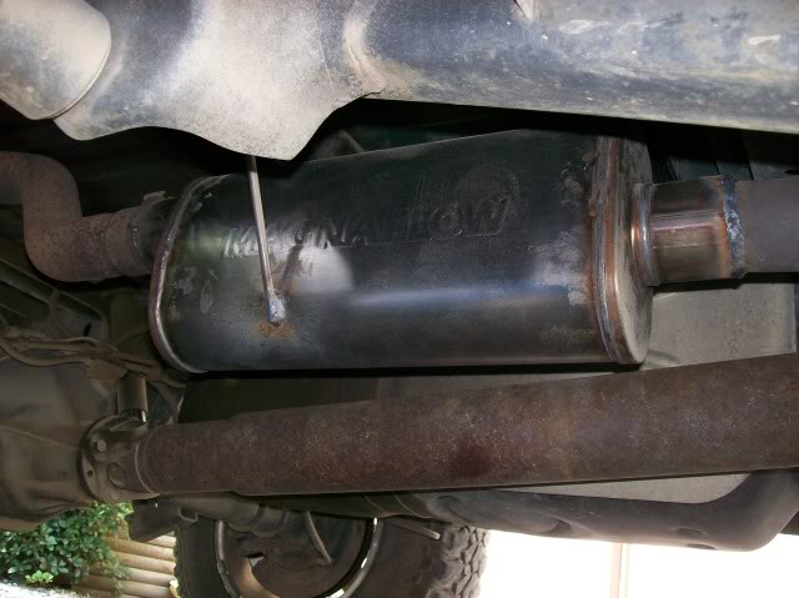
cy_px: 299
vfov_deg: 39.6
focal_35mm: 36
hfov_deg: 51.4
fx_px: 830
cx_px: 400
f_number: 2.7
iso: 80
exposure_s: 1/64
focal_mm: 6
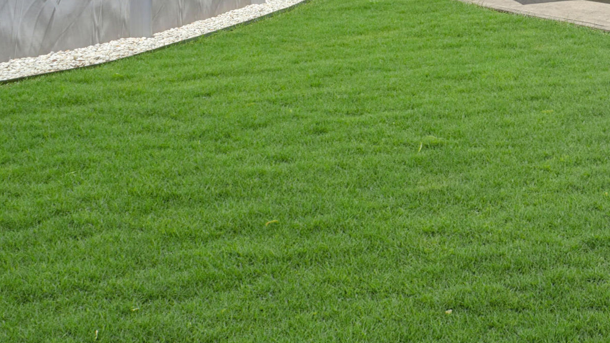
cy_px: -129
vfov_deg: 24.0
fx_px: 679
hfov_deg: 37.6
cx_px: 718
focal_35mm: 42
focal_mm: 16
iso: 100
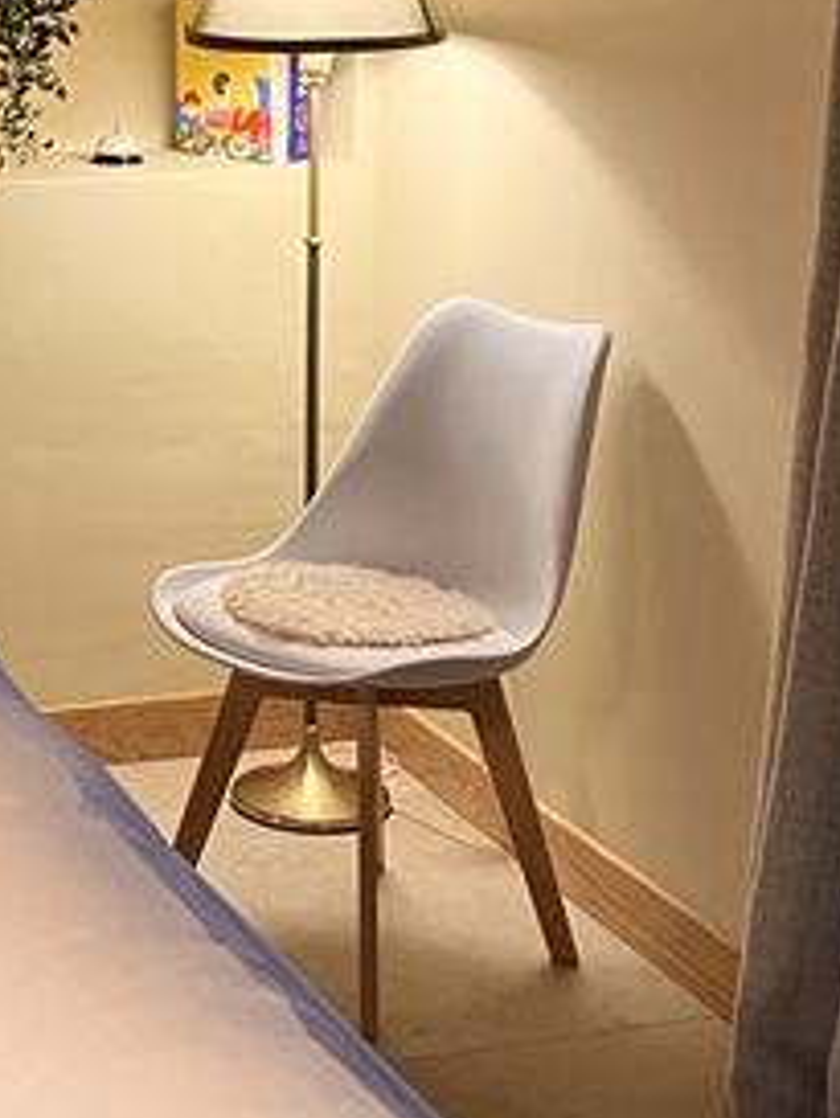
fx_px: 2651
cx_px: -102
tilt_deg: -10.2
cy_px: 233
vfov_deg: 23.5
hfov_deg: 17.4
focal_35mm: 82
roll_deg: +0.4
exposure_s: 1/50
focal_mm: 3.99
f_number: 1.8
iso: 320
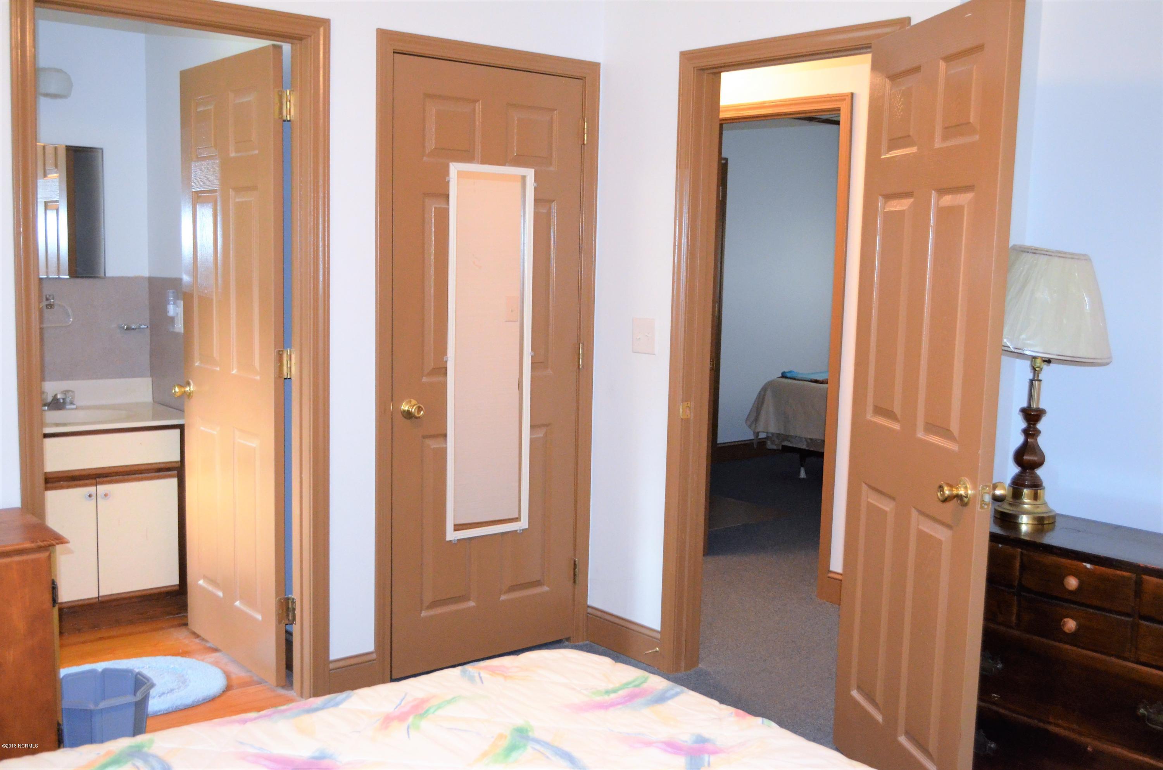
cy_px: 385
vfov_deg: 36.7
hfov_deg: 53.2
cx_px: 582
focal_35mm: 36
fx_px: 1161
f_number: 4
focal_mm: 24
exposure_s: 1/60
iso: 3200
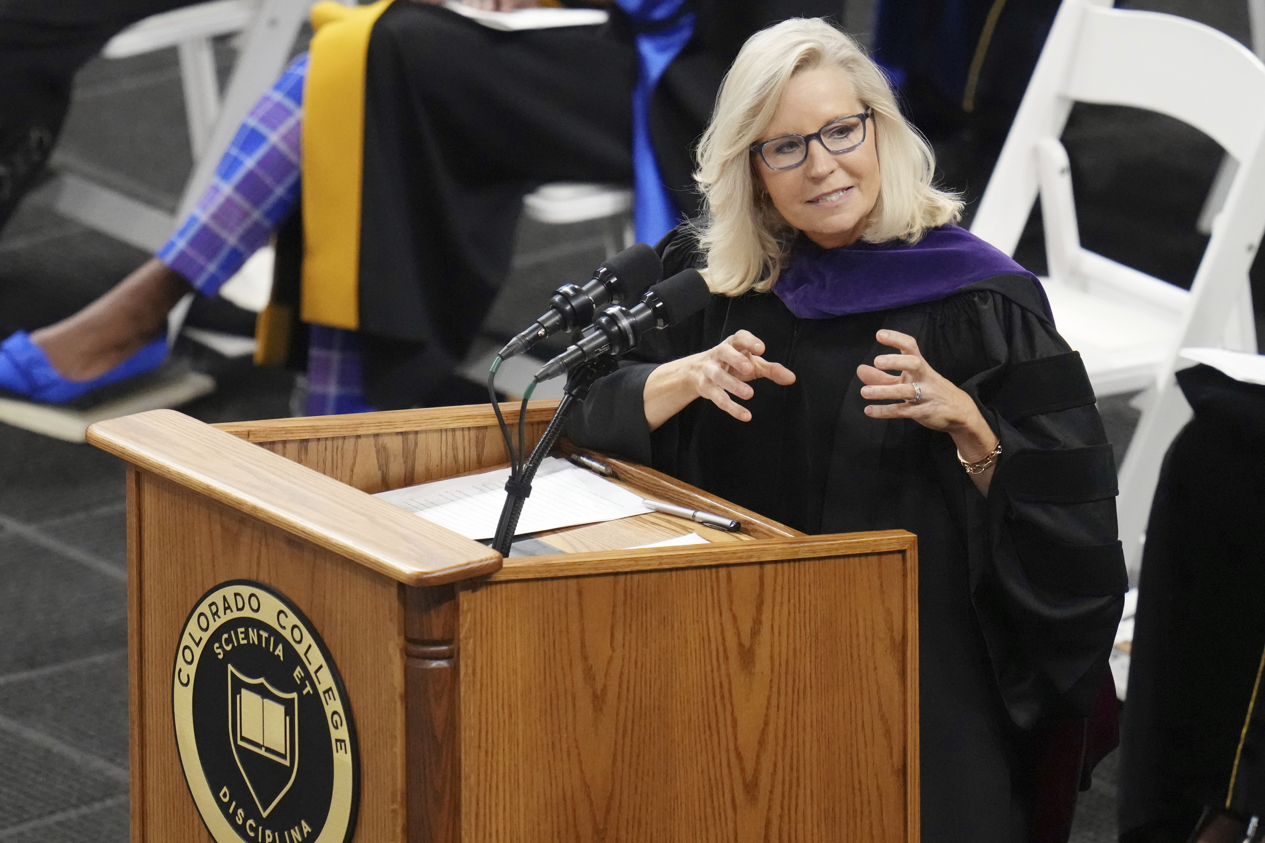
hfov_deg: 2.5
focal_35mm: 840
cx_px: 632
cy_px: 422
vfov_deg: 1.6
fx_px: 29514
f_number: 4
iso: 8000
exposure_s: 1/1250
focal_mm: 560
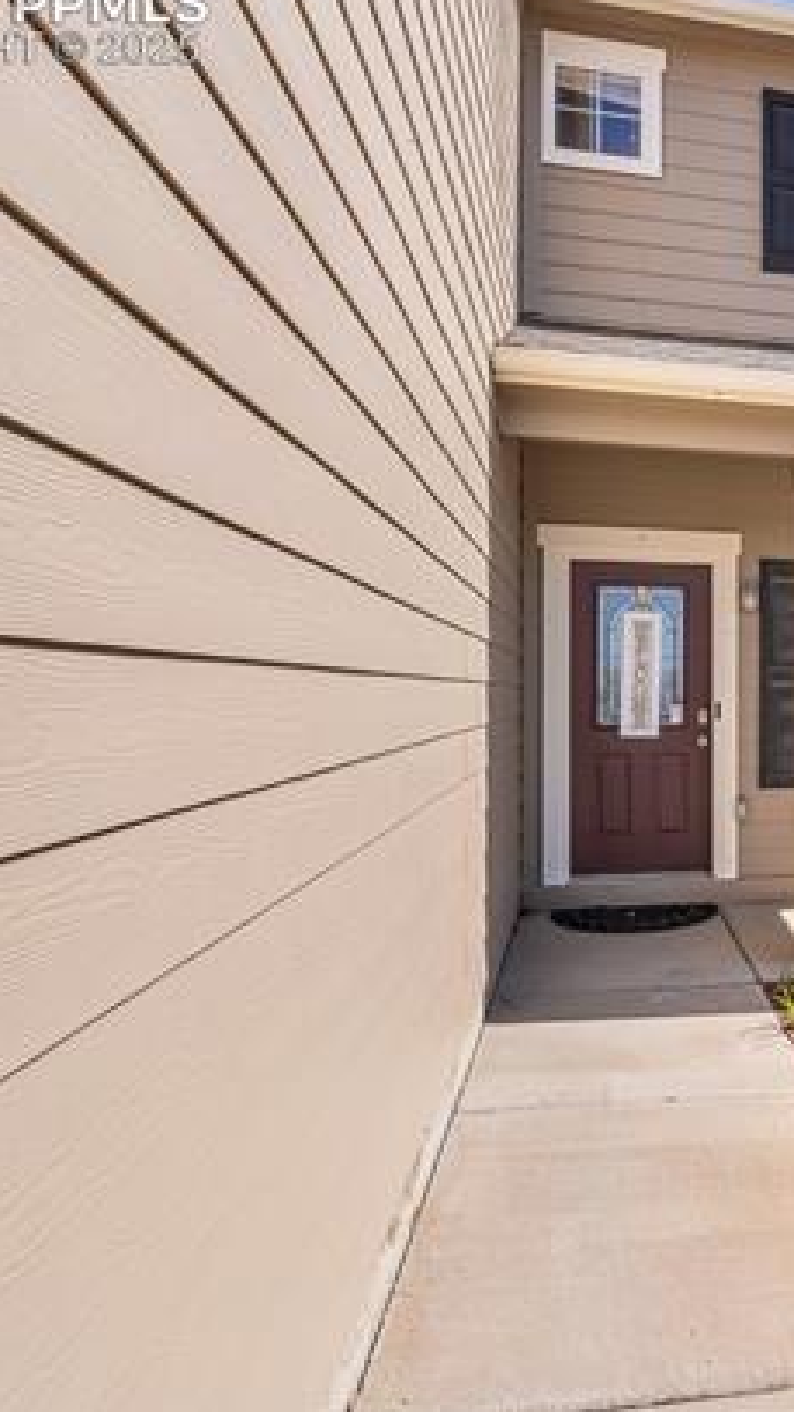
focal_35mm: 28
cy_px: 683
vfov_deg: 67.9
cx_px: 884
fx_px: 1048
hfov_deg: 35.2
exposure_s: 1/500
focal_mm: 17
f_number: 8
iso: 200
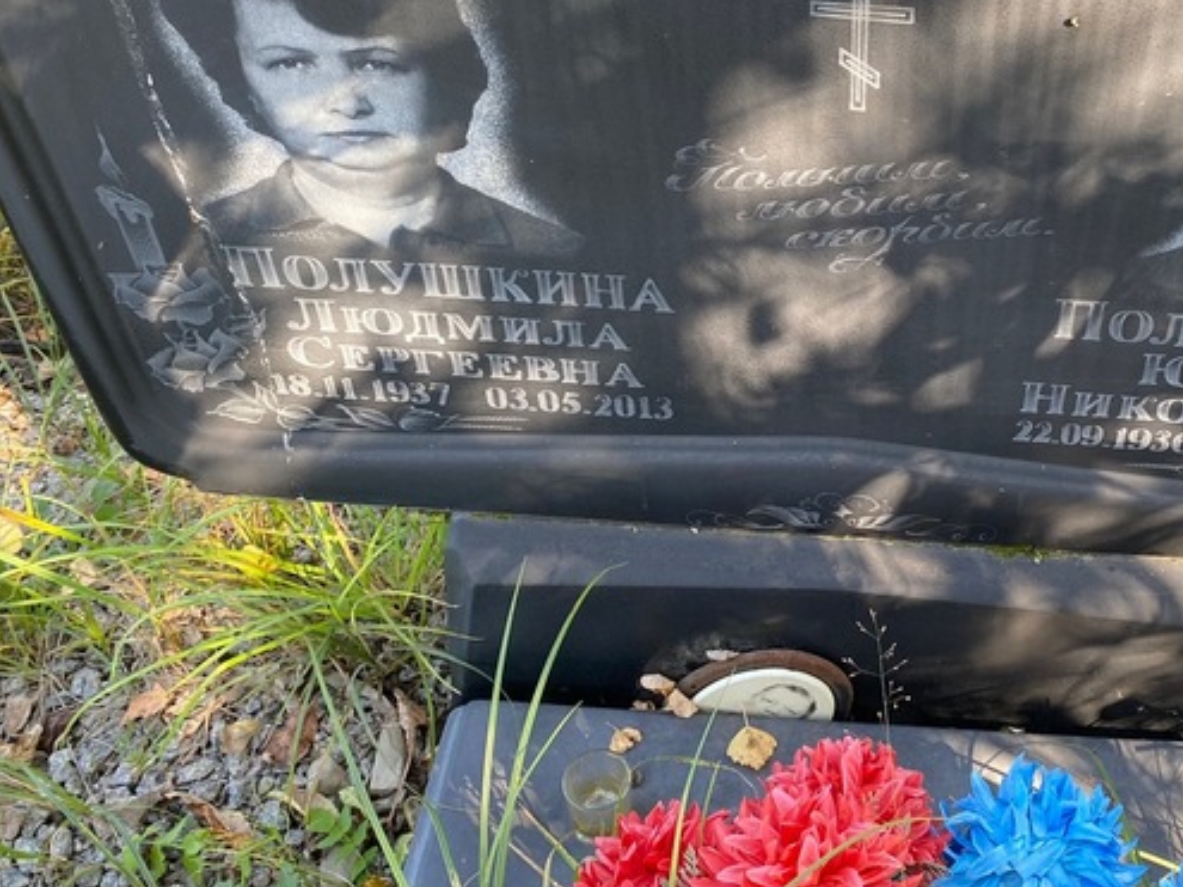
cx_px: 896
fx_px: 1435
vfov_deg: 34.0
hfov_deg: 43.3
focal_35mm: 42
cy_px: 287
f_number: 1.8
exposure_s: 1/122
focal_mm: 4.25
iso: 50
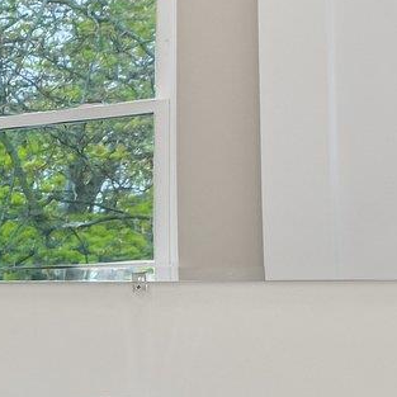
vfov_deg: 19.4
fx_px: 1155
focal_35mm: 89
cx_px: -661
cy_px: 300
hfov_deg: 12.7
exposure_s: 1/15
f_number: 9
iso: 250
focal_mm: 16
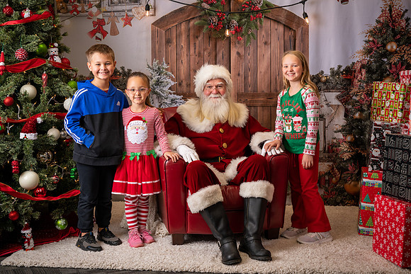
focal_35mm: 53
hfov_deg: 37.6
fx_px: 603
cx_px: 217
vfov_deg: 25.6
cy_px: 129
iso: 100
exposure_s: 1/100
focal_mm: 50
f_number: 7.1
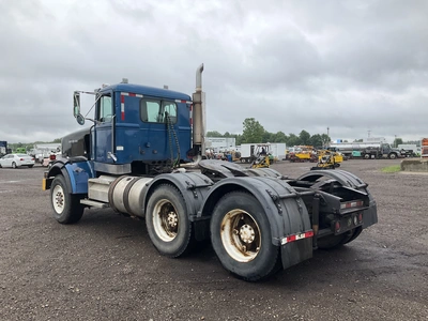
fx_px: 359
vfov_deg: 48.2
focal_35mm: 29
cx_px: 214
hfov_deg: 61.7
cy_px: 160
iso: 25
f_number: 1.8
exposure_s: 1/642
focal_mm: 3
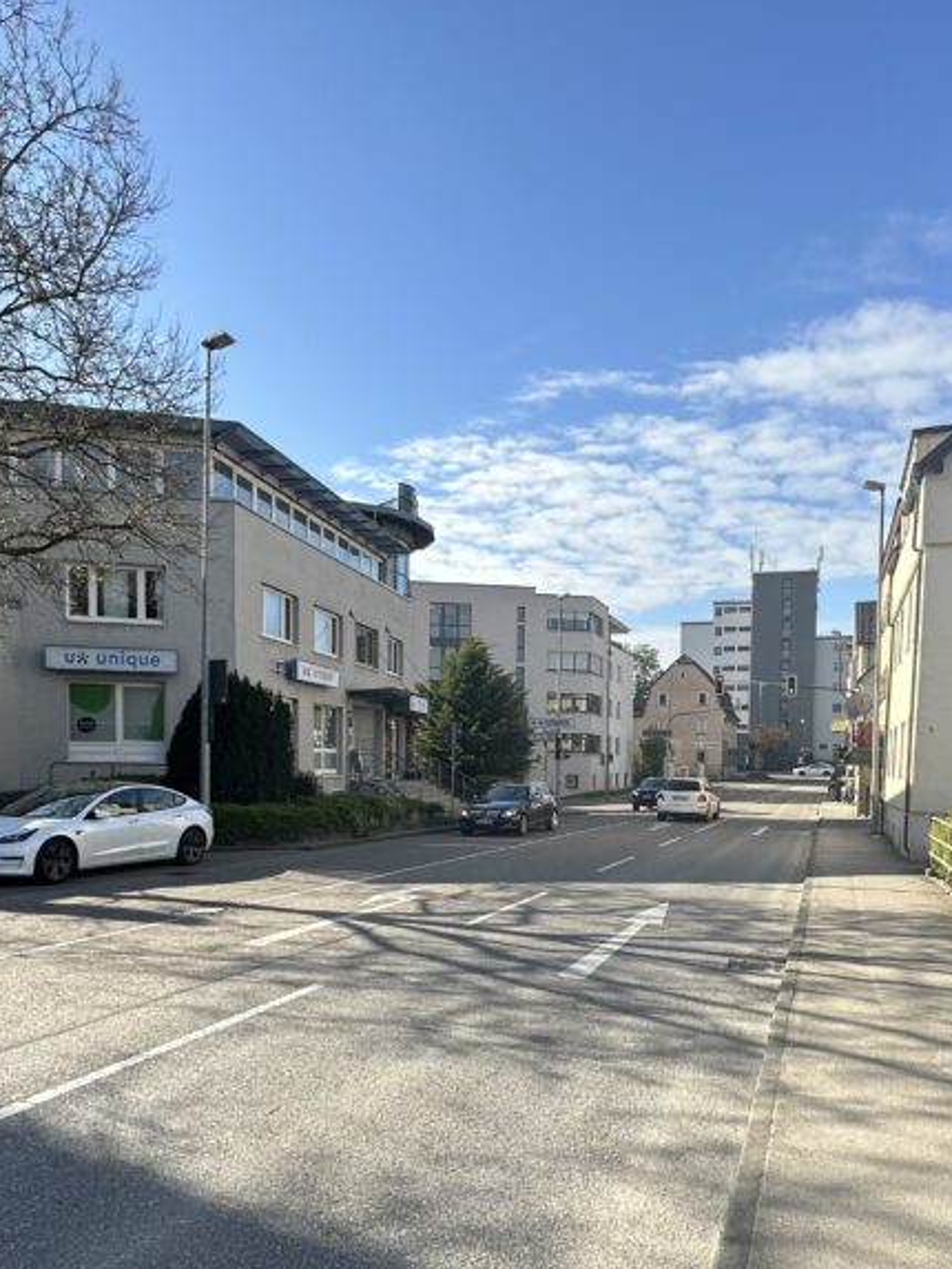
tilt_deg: -3.3
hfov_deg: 54.7
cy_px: 808
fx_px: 916
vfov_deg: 68.1
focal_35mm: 25
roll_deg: -0.9
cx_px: 549
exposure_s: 1/1233
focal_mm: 2.22
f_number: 2.2
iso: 40
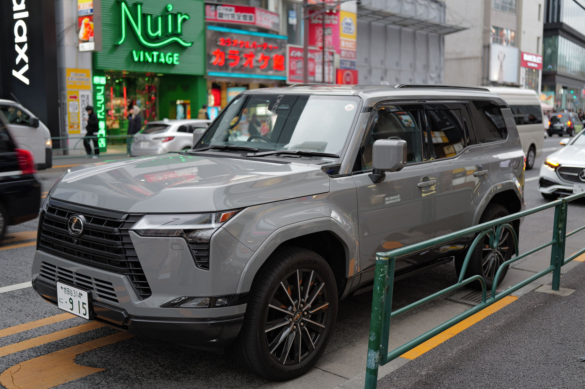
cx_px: 292
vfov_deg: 31.2
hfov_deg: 45.5
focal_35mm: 43
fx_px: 698
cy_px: 194
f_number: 2
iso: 100
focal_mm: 43
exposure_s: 1/80
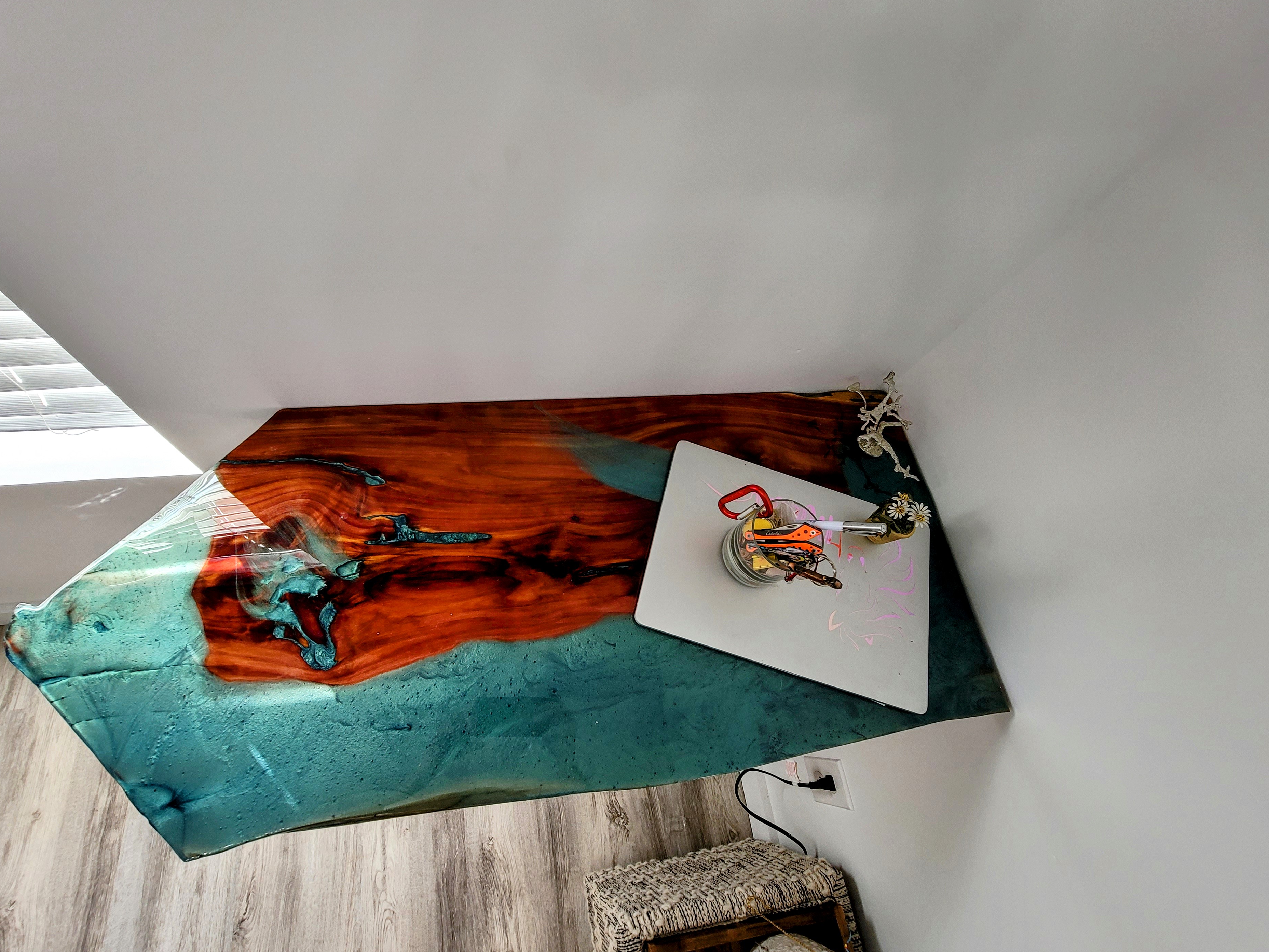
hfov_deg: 101.9
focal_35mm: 14
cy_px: 460
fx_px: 513
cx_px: 592
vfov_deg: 85.7
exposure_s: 1/59
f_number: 2.2
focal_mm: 2.2
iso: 80
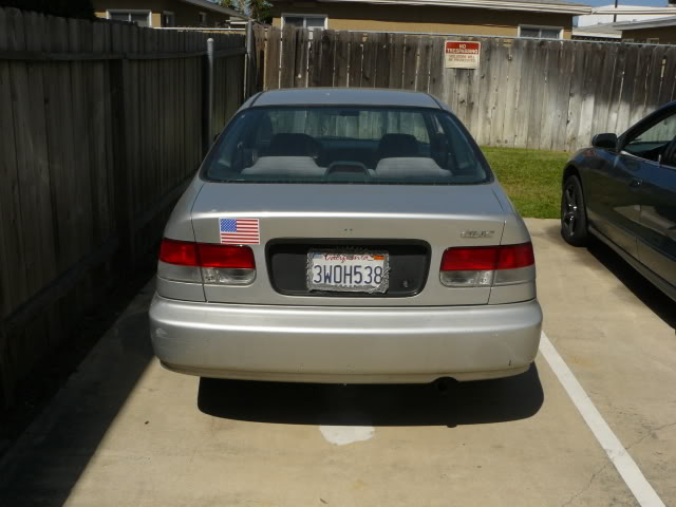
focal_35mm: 36
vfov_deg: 39.7
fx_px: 703
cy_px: 254
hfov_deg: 51.4
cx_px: 338
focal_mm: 6
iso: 100
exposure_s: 1/400
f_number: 8
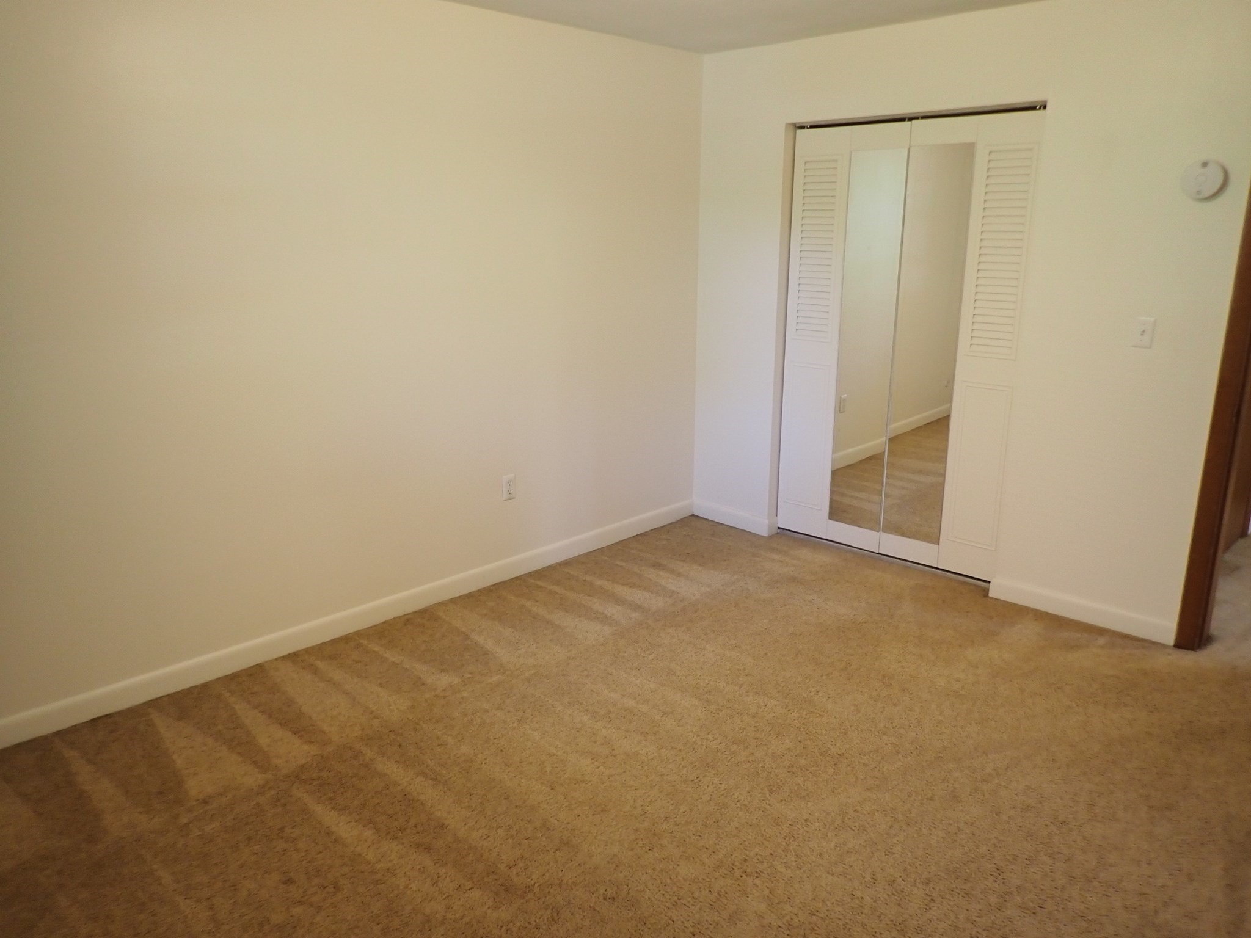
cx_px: 626
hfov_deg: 69.4
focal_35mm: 25
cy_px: 469
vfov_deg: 54.9
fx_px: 903
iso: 200
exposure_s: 1/30
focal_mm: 4.5
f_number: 2
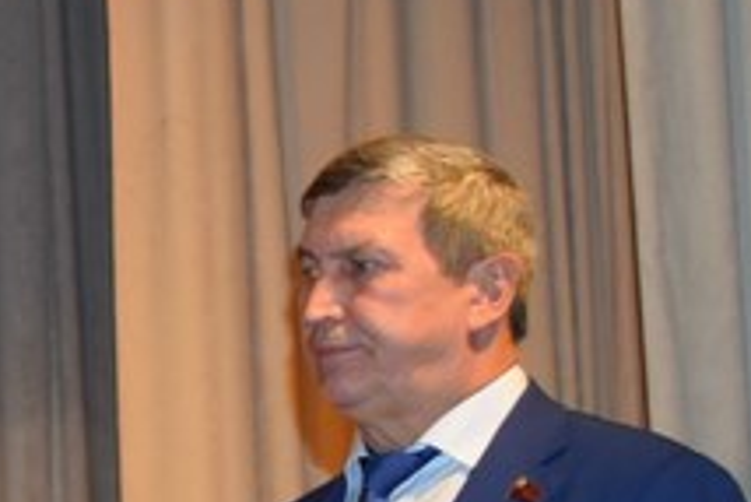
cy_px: 1150
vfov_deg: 6.0
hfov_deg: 8.7
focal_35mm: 222
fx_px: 4642
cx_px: -821
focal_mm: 31
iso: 800
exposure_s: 1/100
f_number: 5
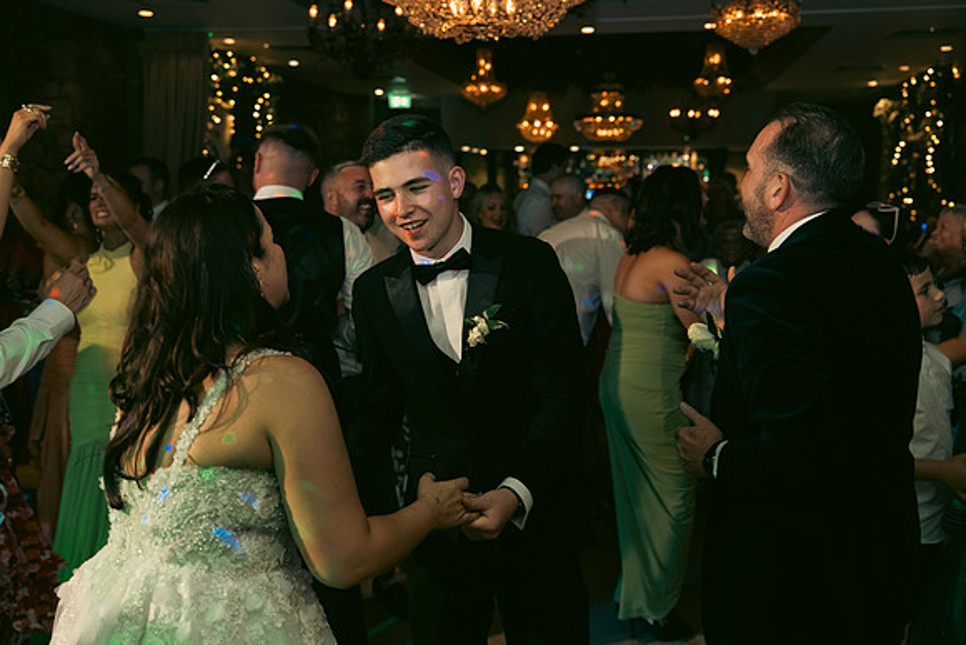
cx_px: 483
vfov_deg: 37.9
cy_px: 322
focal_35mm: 35
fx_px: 939
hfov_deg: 54.4
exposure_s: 1/160
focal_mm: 35
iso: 2500
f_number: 3.5
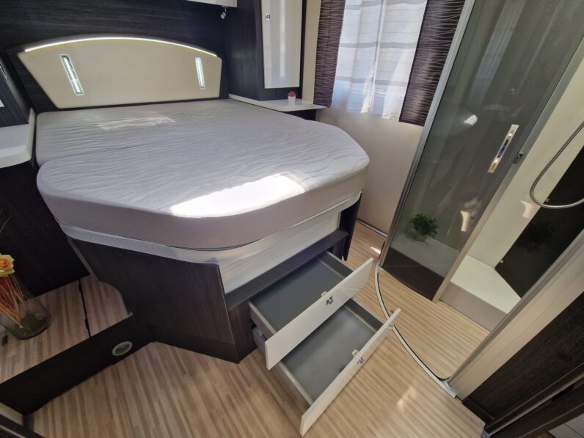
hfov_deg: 106.2
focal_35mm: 13
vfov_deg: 89.9
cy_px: 219
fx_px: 219
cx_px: 292
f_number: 2.2
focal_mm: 2.2
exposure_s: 1/50
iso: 100
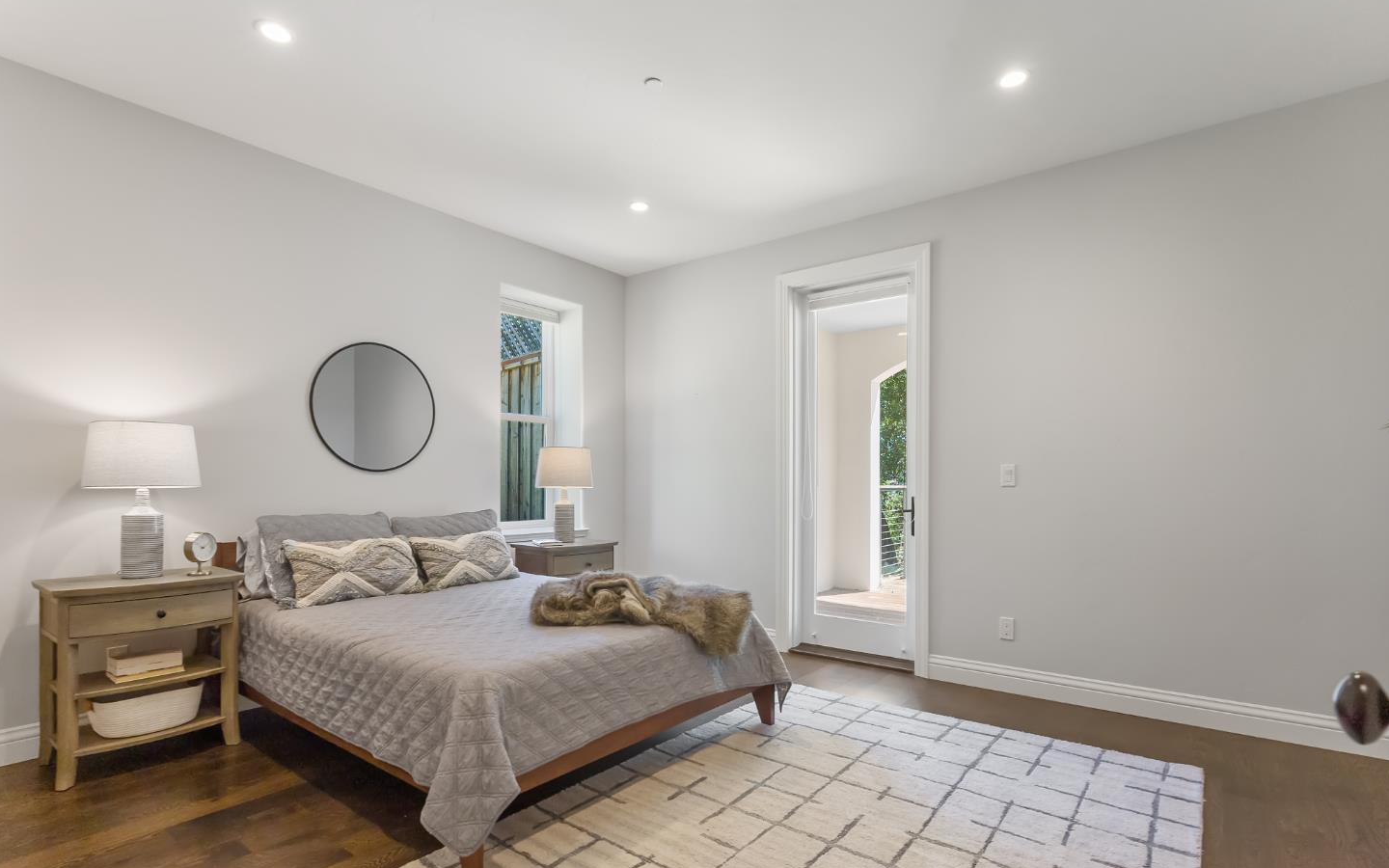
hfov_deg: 94.4
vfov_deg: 67.9
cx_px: 689
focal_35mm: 17
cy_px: 475
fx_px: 644
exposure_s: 1/20
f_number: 8
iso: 400
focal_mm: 16
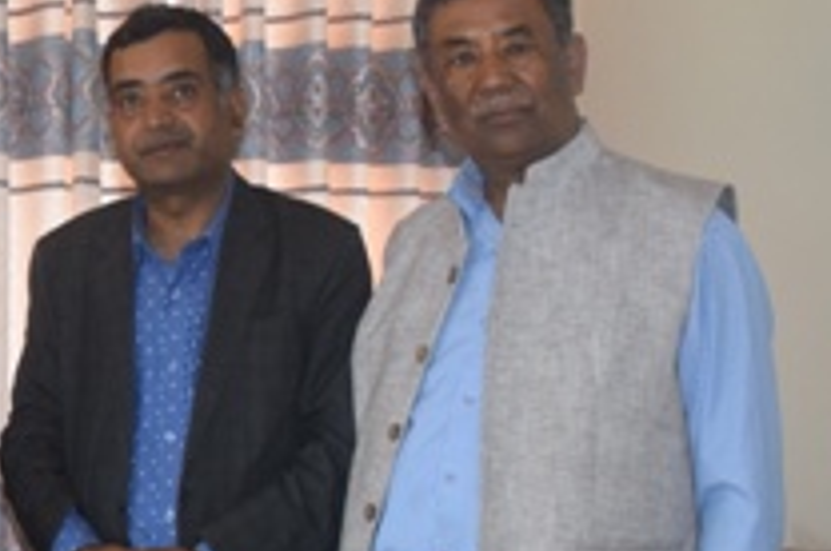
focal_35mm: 111
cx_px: -320
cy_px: 305
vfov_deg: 12.3
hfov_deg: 17.1
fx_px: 2558
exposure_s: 1/80
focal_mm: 24
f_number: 4.5
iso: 800
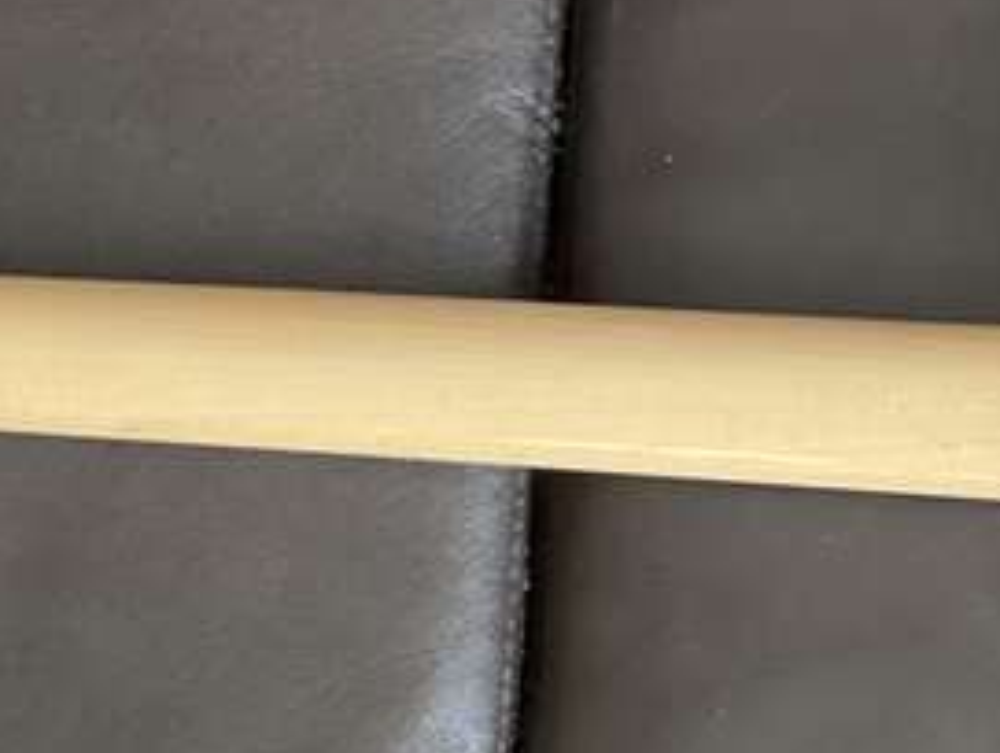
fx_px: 3298
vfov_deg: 13.0
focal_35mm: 114
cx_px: 1105
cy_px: 413
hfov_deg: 16.7
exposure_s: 1/60
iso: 250
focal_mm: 3
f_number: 1.8
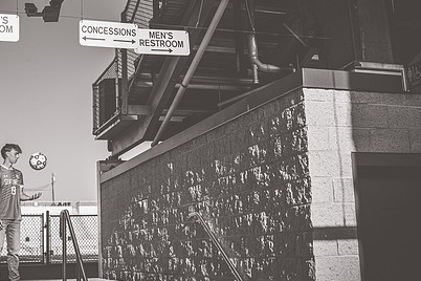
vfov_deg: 25.5
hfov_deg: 37.3
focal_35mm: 53
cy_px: 122
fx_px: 620
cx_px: 160
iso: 200
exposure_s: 1/800
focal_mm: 35
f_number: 10
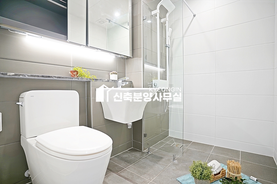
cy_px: 92
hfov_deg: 93.3
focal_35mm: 17
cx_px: 138
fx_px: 131
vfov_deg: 70.4
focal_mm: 17
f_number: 3.5
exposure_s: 1/40
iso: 250
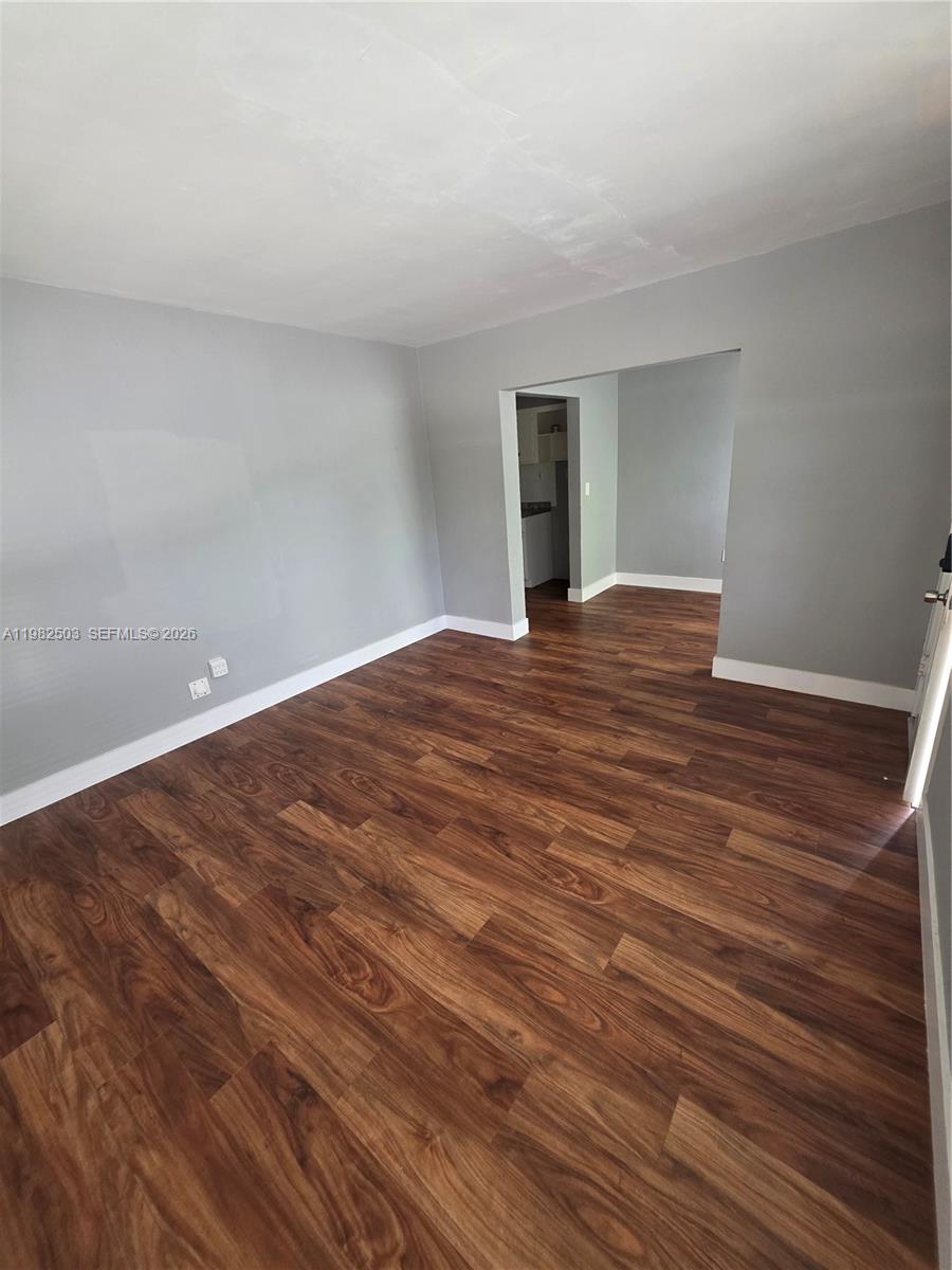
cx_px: 476
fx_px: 477
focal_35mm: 13
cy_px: 635
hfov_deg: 89.9
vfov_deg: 106.2
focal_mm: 2.2
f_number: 1.9
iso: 250
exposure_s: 1/120
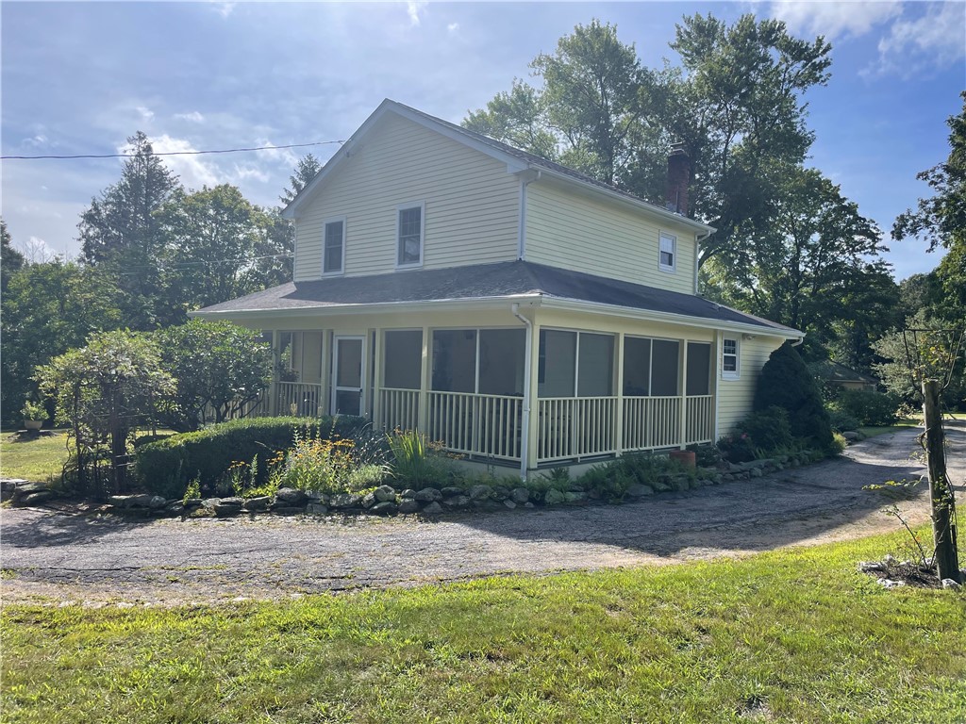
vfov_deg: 53.1
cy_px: 362
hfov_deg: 67.3
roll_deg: -0.5
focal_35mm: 26
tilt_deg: +3.9
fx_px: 726
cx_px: 483
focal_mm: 4.2
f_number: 1.6
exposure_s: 1/2817
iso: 32
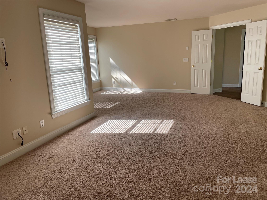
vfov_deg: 53.1
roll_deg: +2.4
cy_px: 100
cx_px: 134
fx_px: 201
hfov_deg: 67.3
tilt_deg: -12.8
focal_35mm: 26
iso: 40
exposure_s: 1/121
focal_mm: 4.2
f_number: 1.6
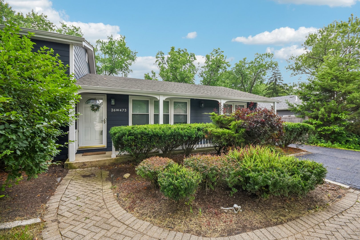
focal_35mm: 15
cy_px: 120
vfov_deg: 77.3
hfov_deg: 100.4
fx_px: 150
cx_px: 180
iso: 400
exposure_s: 1/60
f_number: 8
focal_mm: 10
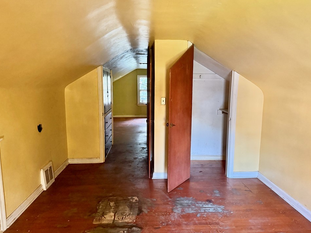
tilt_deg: -8.3
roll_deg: -0.4
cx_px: 157
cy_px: 118
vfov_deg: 53.1
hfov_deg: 67.3
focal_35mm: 26
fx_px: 234
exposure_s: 1/36
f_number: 1.78
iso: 1000
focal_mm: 6.76
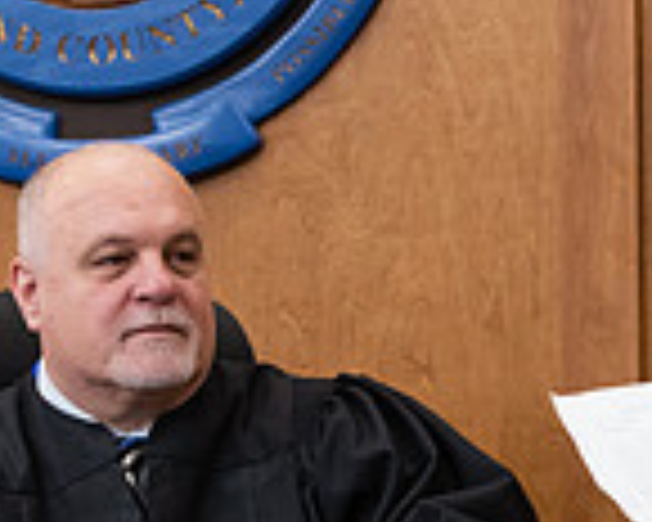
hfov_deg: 6.0
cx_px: 760
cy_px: 529
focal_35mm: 322
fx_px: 6214
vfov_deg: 4.8
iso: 1600
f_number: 4
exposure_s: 1/200
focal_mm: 86
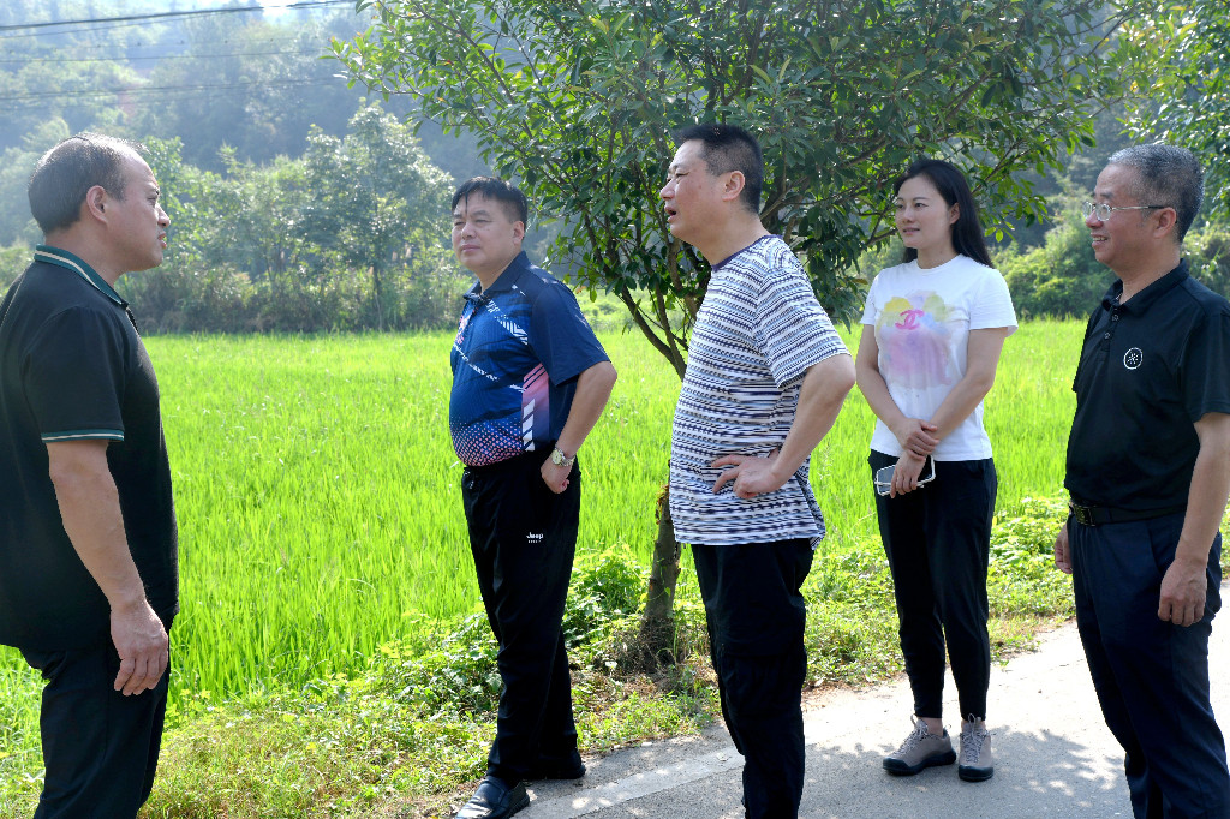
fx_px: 1571
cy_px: 410
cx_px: 615
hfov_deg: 42.8
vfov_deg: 29.2
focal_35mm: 46
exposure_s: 1/250
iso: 250
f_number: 8
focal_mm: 46
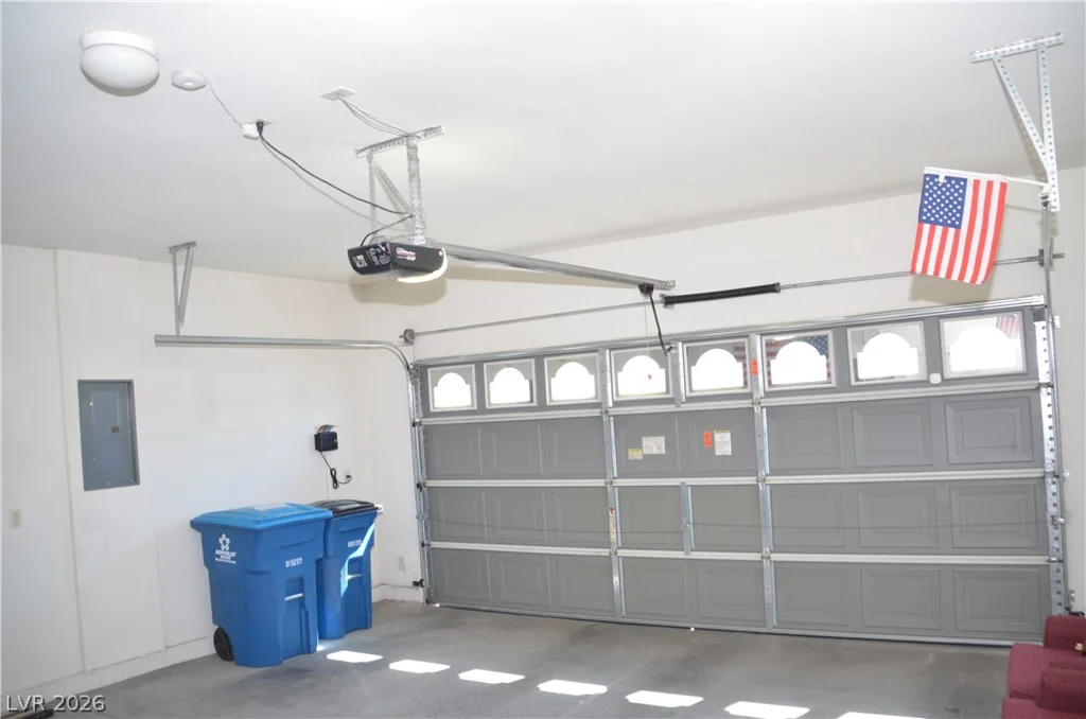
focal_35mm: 27
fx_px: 813
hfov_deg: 67.5
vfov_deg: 47.7
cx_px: 543
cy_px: 360
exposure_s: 1/80
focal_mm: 18
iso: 400
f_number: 4.5
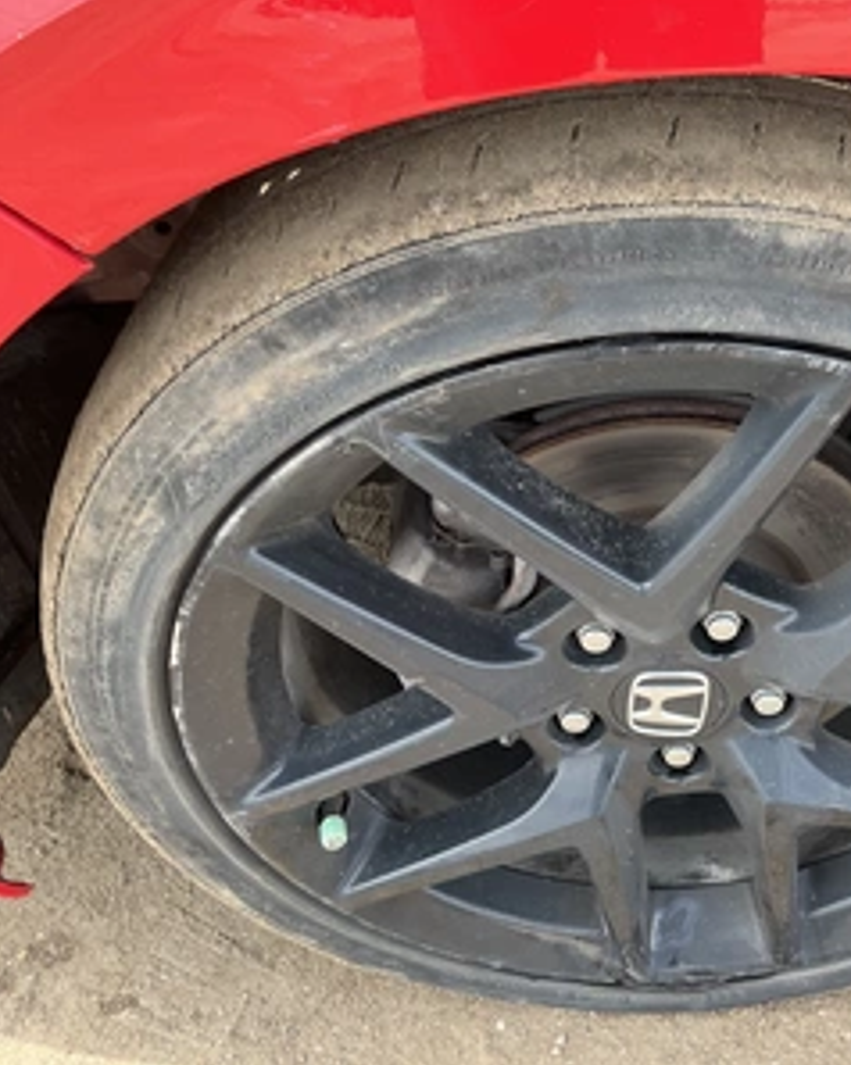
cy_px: 532
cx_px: 676
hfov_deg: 37.8
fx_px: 1198
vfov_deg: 48.0
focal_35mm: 38
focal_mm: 3
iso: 32
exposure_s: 1/172
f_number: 1.8
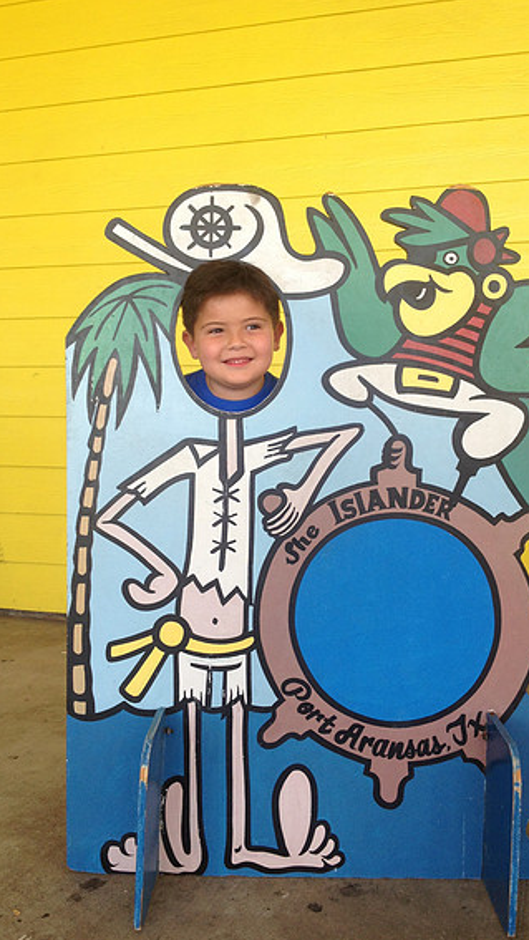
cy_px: 477
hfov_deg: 30.4
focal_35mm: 39
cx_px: 289
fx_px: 972
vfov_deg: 51.6
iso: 50
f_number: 2.4
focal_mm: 4.28
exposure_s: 1/136
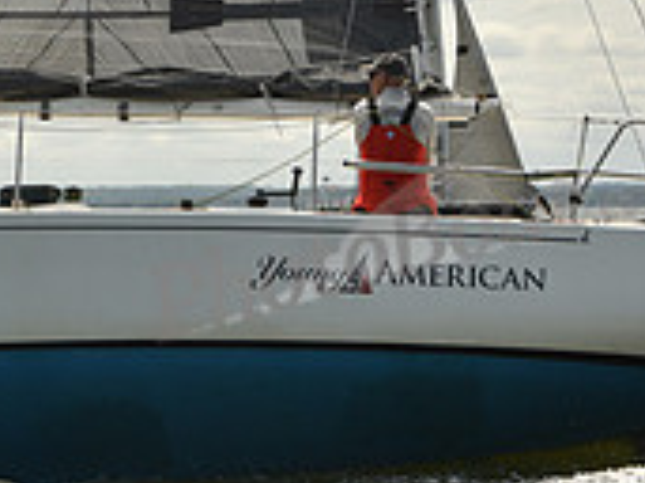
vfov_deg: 6.5
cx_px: -41
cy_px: 100
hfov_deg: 8.6
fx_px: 4245
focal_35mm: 228
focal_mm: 70
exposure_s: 1/800
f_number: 10
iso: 250
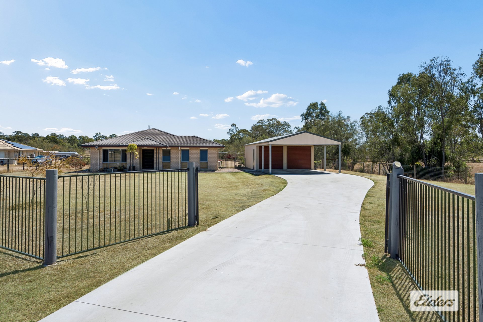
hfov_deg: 81.2
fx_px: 282
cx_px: 242
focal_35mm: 21
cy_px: 161
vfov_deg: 59.5
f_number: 8
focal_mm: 21
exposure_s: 1/1000
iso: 200
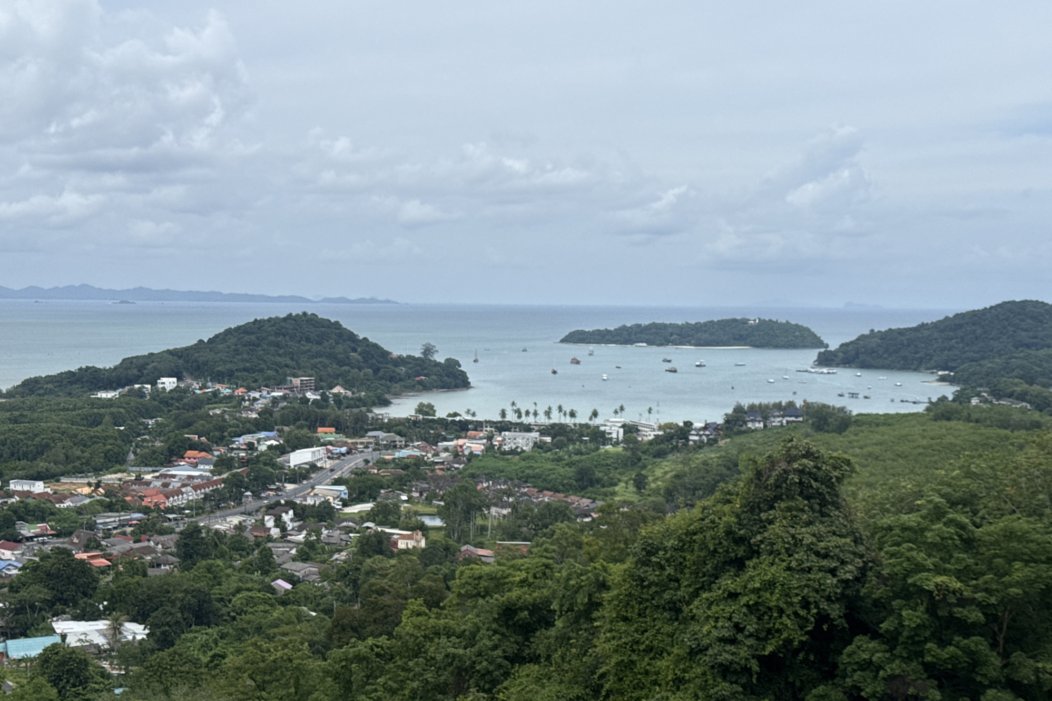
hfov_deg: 39.6
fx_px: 1461
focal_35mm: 50
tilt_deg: -2.0
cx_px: 526
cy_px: 368
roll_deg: -0.5
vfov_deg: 27.0
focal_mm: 6.76
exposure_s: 1/6024
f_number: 1.78
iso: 64
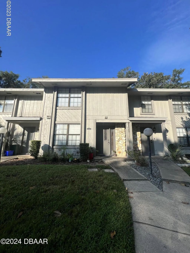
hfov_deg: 89.9
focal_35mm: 13
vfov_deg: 106.2
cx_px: 95
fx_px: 95
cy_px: 126
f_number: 1.8
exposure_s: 1/2016
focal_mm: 1.57
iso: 32
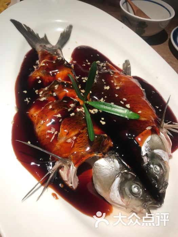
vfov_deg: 63.4
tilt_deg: -51.2
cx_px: 89
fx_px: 192
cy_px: 118
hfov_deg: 49.7
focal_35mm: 28
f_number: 1.8
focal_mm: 3.99
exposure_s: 1/50
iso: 25
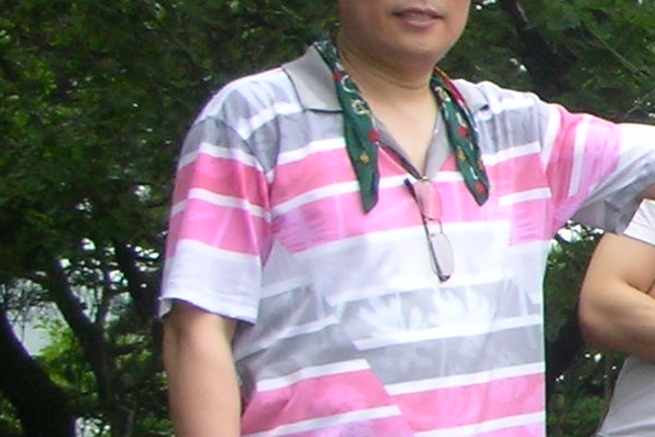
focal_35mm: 172
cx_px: 1264
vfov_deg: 8.0
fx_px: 3128
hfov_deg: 11.0
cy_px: 272
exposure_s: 1/107
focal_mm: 5.8
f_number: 3
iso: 50
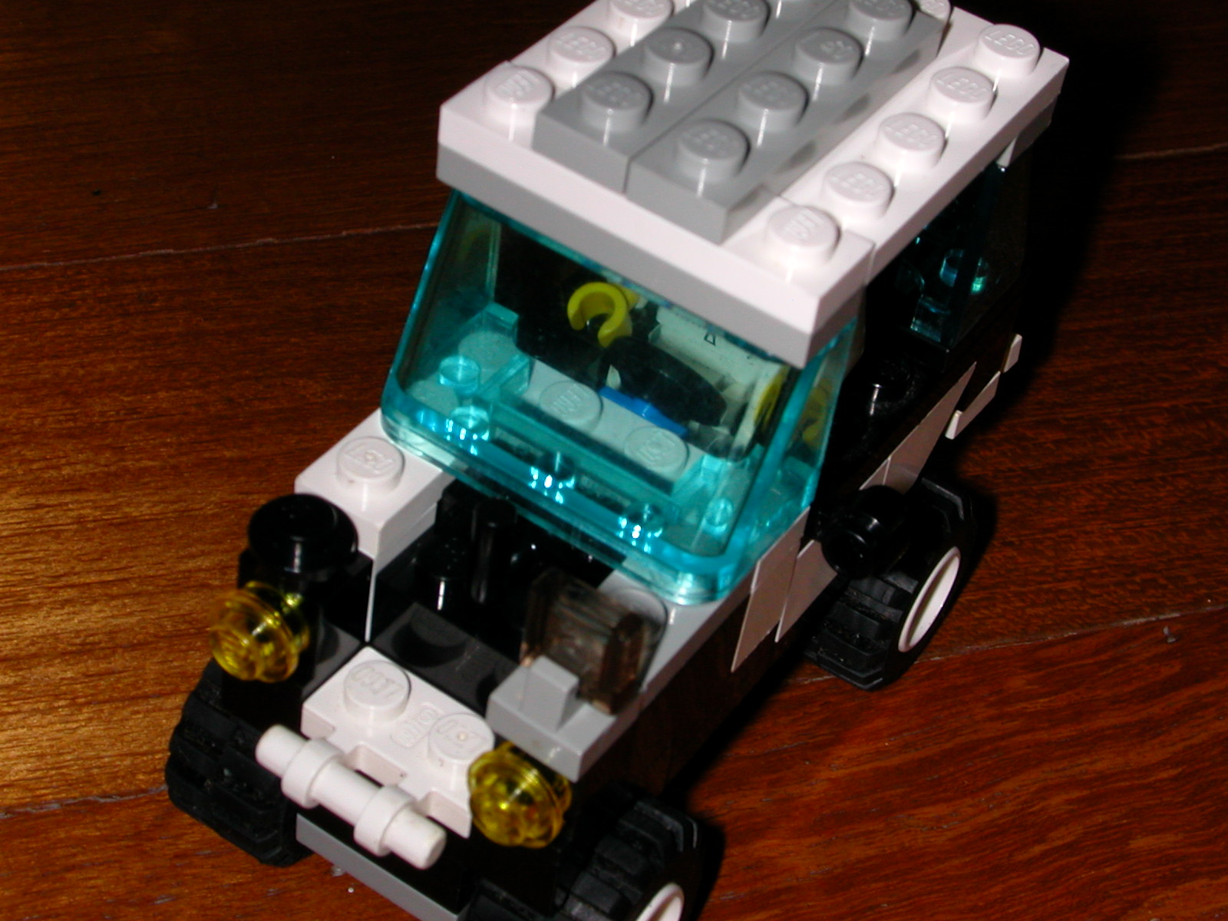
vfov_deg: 22.9
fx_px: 2270
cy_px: 460
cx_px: 614
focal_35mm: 64
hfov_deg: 30.3
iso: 100
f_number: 5.9
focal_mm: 9.7
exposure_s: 1/59.9
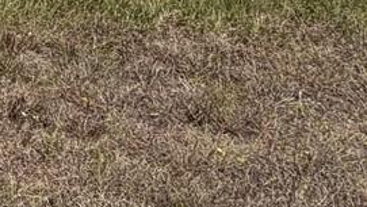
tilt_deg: -5.7
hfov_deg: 14.6
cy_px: -195
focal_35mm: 90
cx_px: -525
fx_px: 877
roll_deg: -1.3
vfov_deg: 12.1
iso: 20
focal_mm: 2.22
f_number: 2.2
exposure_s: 1/876
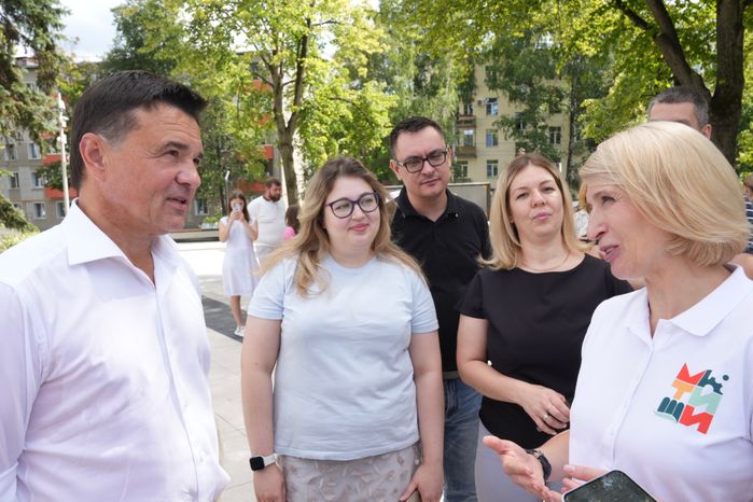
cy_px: 251
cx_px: 376
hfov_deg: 71.5
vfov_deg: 51.3
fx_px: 523
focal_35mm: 25
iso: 320
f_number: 10
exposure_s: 1/125
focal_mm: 25
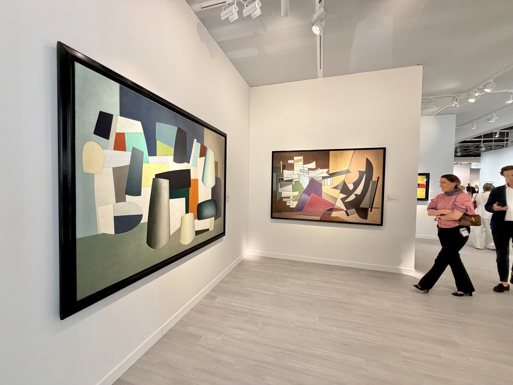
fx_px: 207
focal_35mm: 14
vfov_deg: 85.7
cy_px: 192
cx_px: 256
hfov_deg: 102.1
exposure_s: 1/96
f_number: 2.2
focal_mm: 2.22
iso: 320
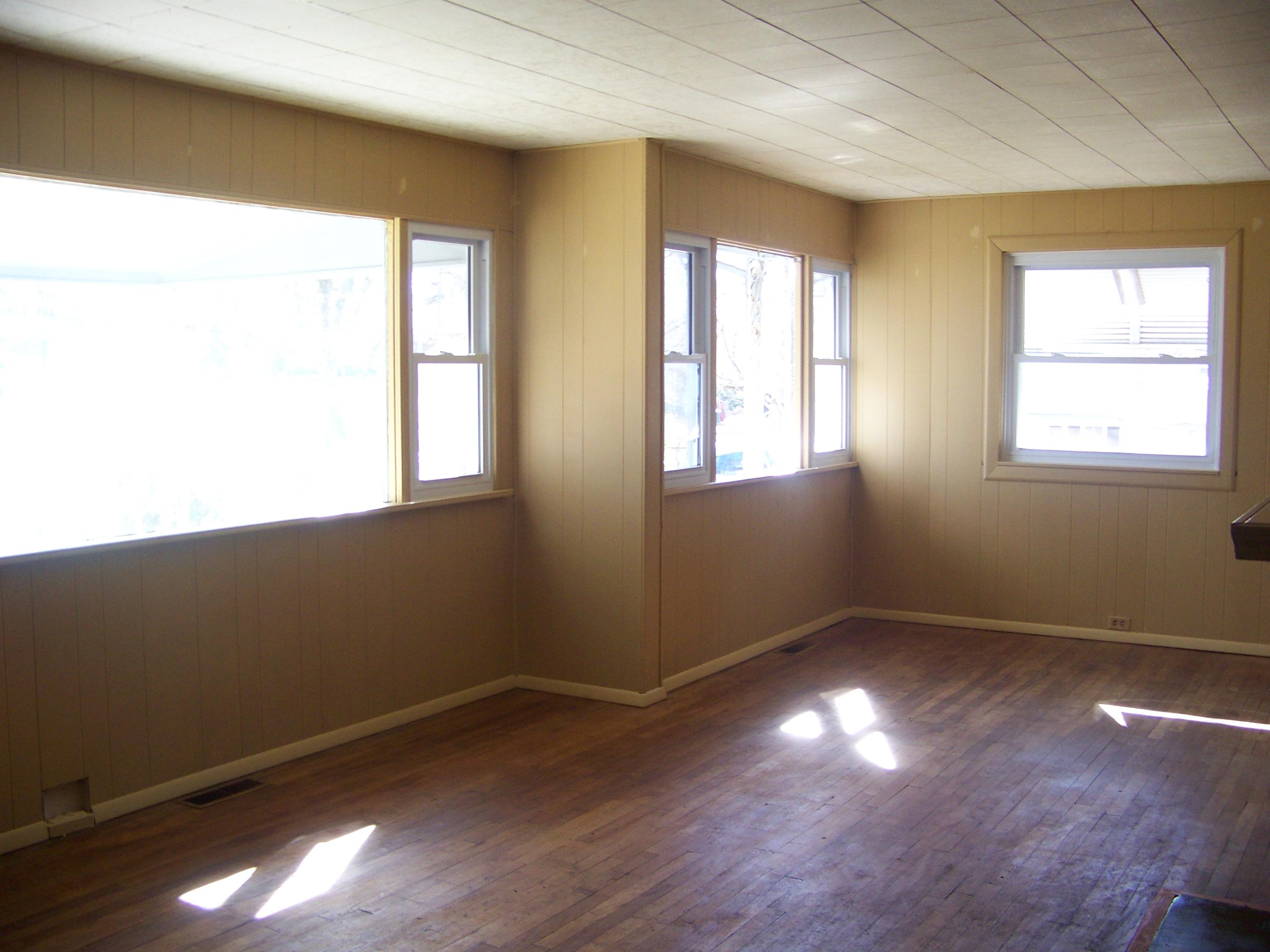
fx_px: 1321
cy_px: 476
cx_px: 635
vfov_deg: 39.7
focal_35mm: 36
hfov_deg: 51.4
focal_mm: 5.85
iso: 125
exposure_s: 1/30
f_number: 2.8
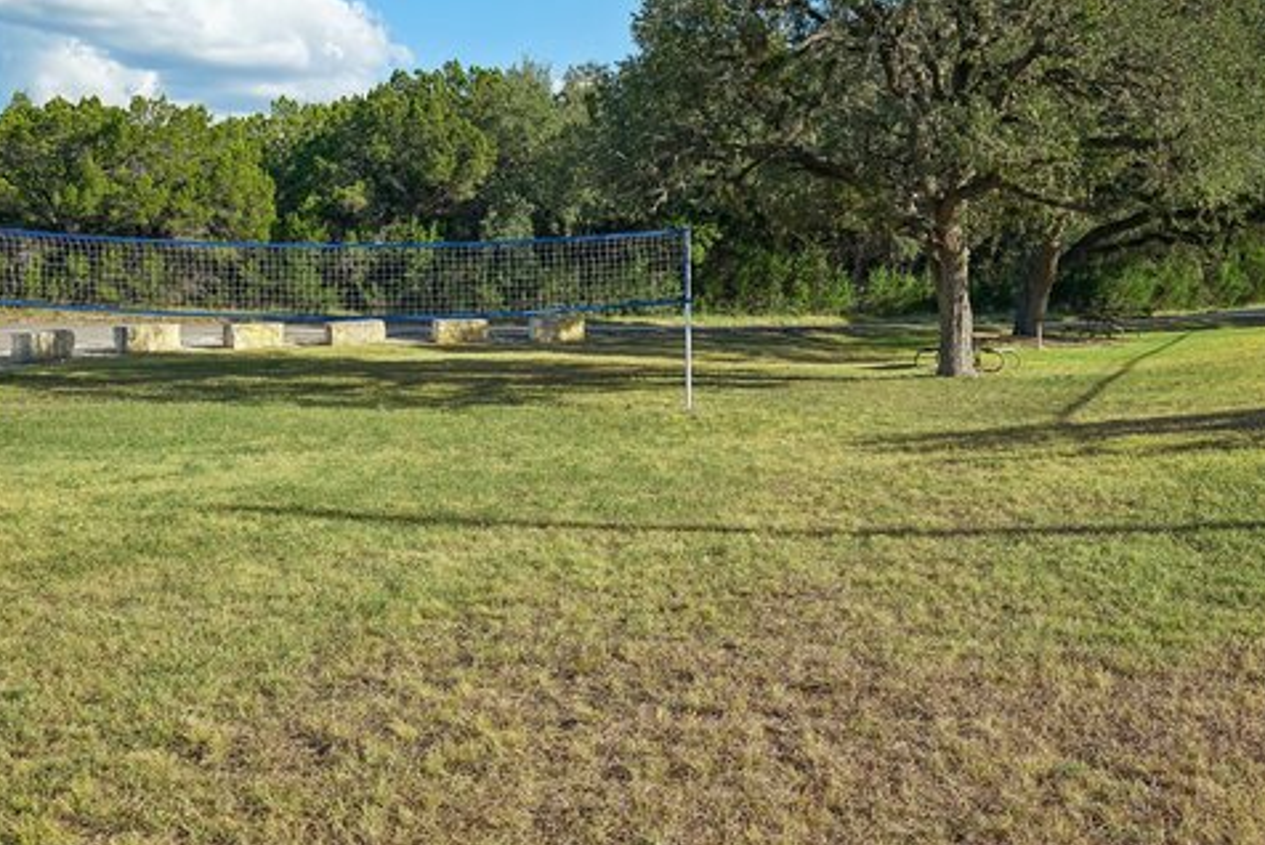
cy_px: 352
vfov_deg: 34.2
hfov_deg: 49.5
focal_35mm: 39
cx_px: 662
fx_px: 1371
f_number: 8
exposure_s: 1/200
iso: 200
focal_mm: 29
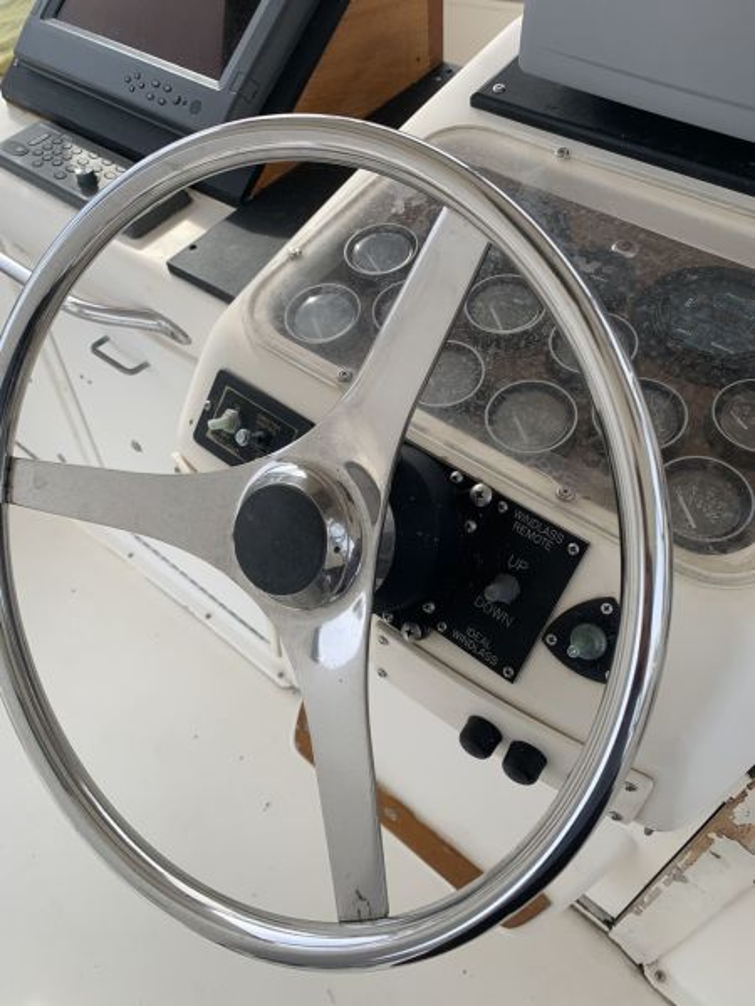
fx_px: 756
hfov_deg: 53.1
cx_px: 378
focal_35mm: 26
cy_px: 503
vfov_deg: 67.3
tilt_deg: -49.4
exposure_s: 1/972
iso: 25
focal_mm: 4.25
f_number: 1.8
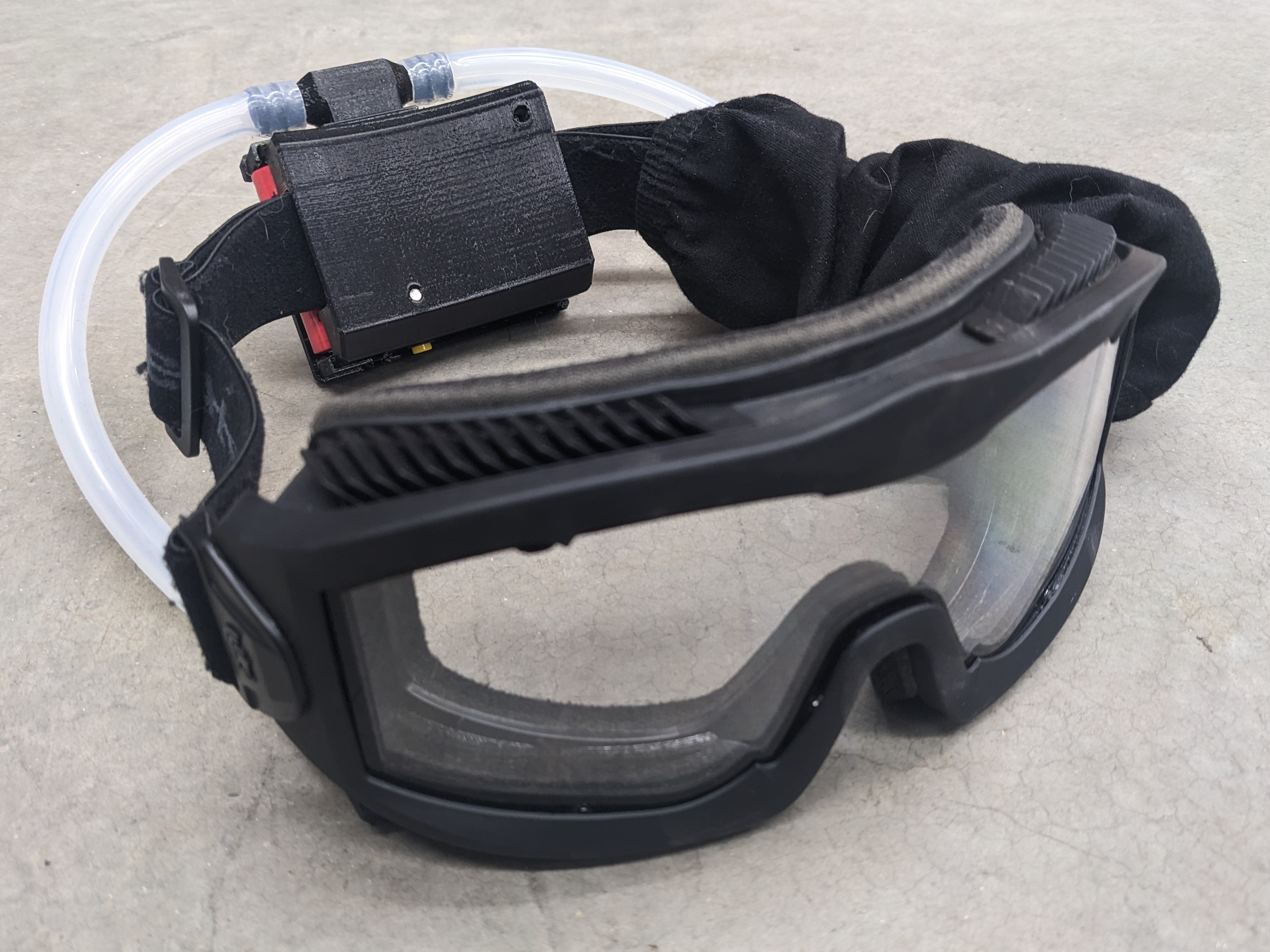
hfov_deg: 65.3
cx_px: 635
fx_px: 990
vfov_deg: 51.3
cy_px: 476
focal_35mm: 27
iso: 116
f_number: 1.73
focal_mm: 4.38
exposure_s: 1/40
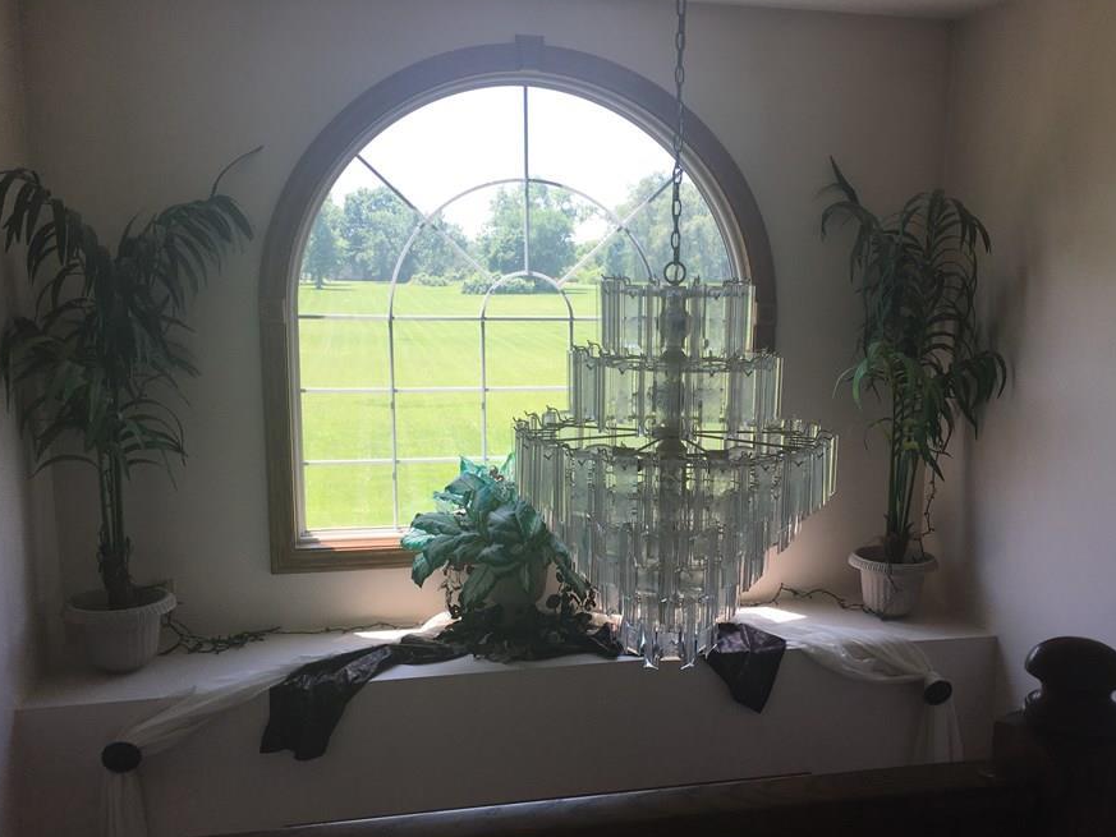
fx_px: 1096
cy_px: 480
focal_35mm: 34
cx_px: 638
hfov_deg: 53.8
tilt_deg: -11.0
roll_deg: -1.0
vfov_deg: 41.7
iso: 25
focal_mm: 4.15
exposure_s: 1/186
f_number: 2.2
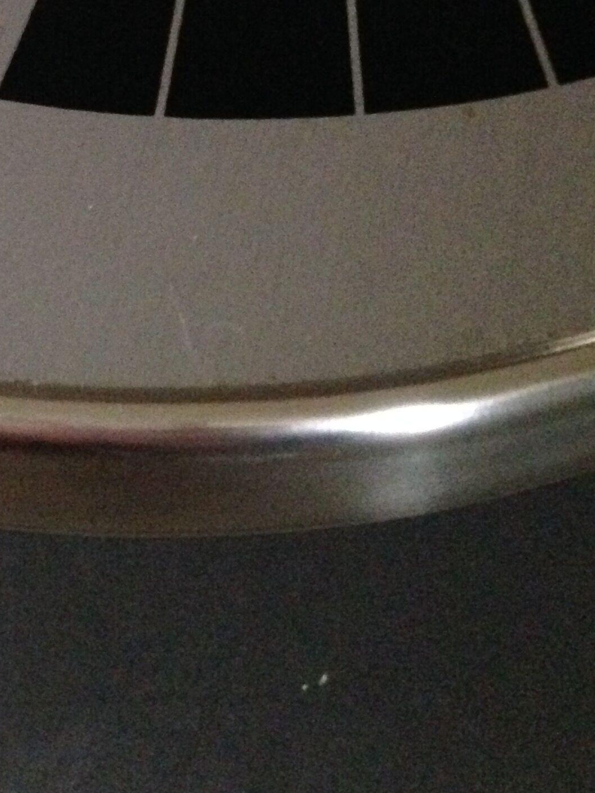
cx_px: 77
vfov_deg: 24.0
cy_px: -81
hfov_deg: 19.1
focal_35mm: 76
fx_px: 1742
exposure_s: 1/15
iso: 800
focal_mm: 4.12
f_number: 2.4
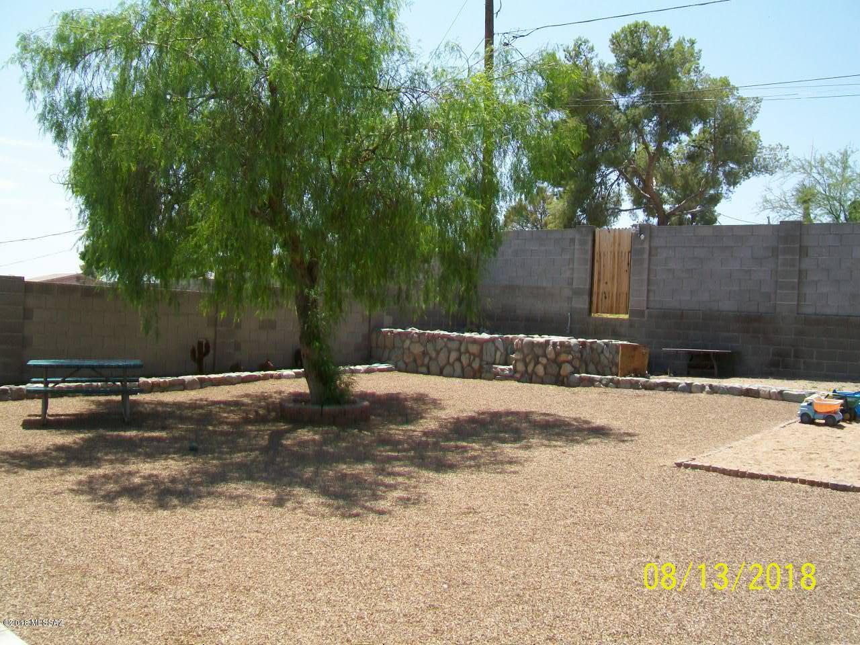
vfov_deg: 41.8
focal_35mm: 34
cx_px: 430
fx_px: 845
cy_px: 322
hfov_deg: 54.0
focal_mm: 6.1
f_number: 4.9
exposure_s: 1/320
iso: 64
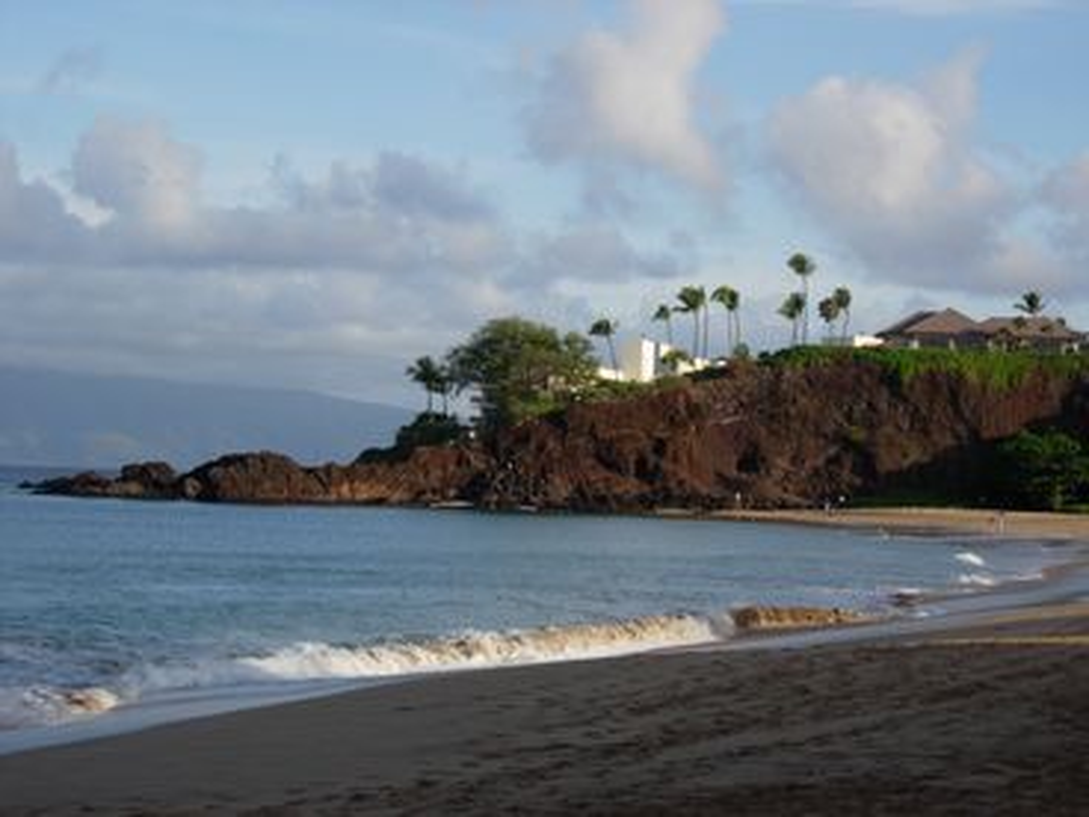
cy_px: 408
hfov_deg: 19.1
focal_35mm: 103
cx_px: 544
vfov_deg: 14.4
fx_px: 3240
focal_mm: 21.3
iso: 64
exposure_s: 1/483
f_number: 4.6
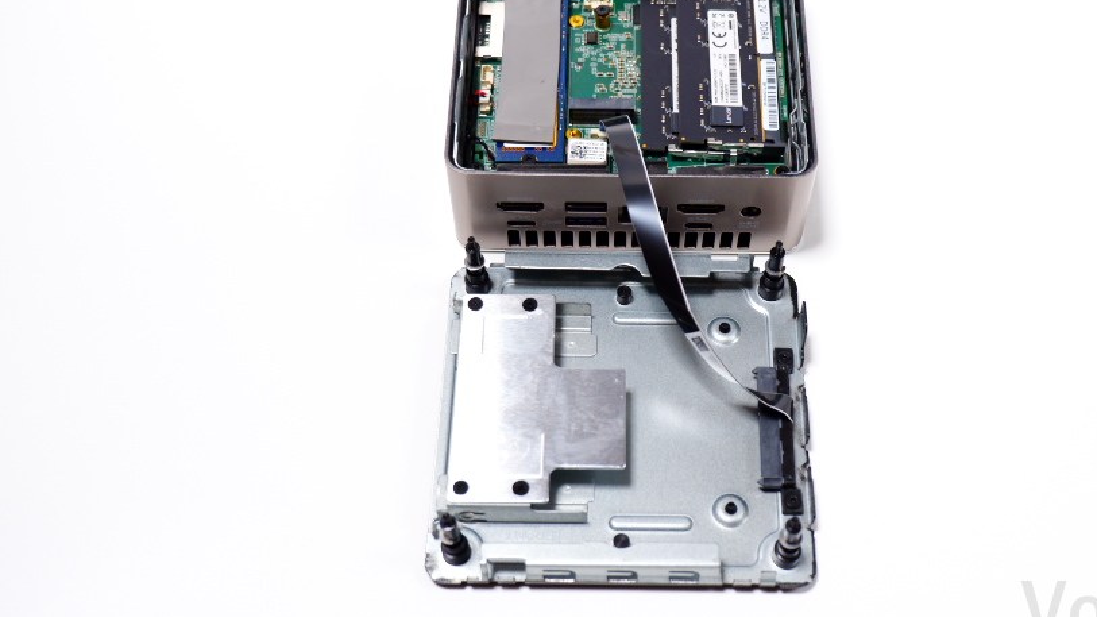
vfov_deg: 25.4
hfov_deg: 43.6
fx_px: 1367
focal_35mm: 47
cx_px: 626
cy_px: 234
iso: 320
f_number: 4.4
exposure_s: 1/38
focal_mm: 25.6
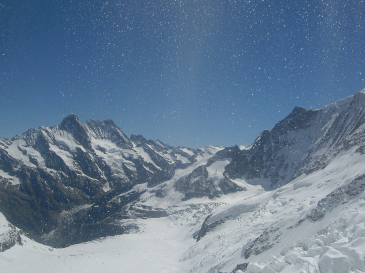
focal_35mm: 34
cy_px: 136
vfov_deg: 41.8
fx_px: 358
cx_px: 182
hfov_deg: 54.0
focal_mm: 5.6
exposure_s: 1/1250
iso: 50
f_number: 4.7
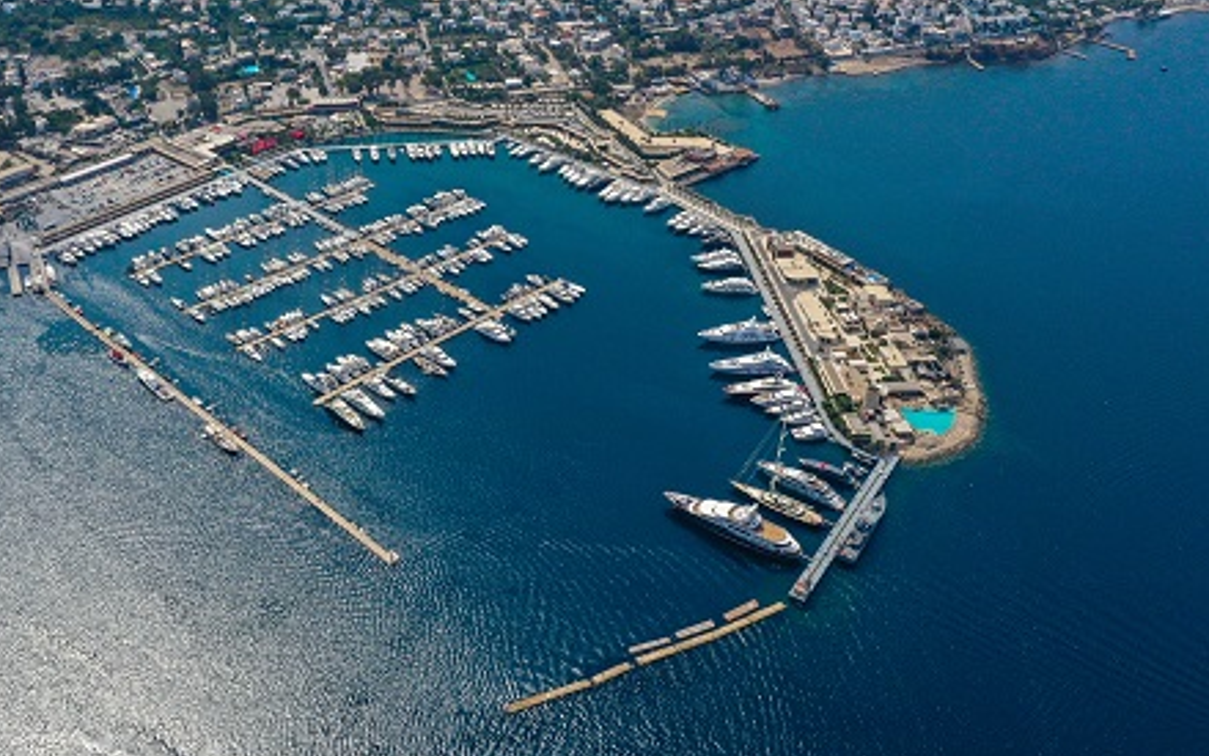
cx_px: 481
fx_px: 1285
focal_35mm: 39
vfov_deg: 32.6
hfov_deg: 50.1
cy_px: 287
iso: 200
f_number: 10
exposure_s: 1/500
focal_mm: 10.26
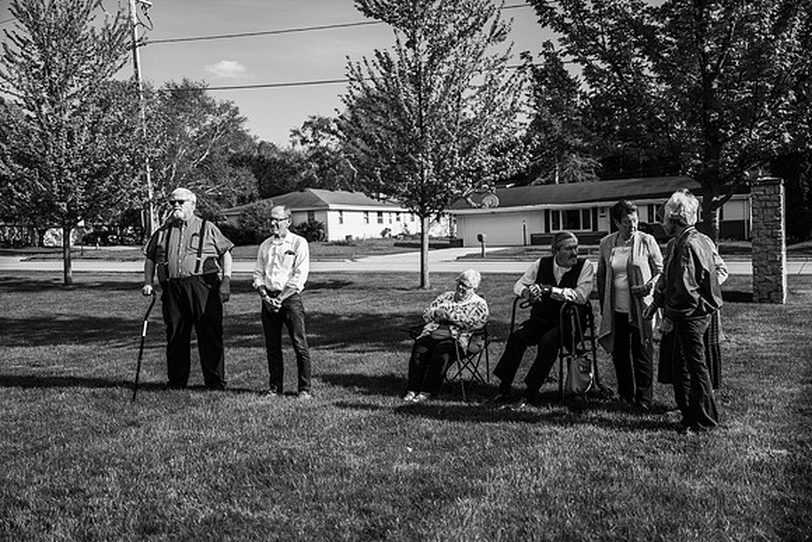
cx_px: 406
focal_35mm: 36
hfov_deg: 53.1
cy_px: 271
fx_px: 812
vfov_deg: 36.9
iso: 125
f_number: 2.8
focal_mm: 36
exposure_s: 1/4000
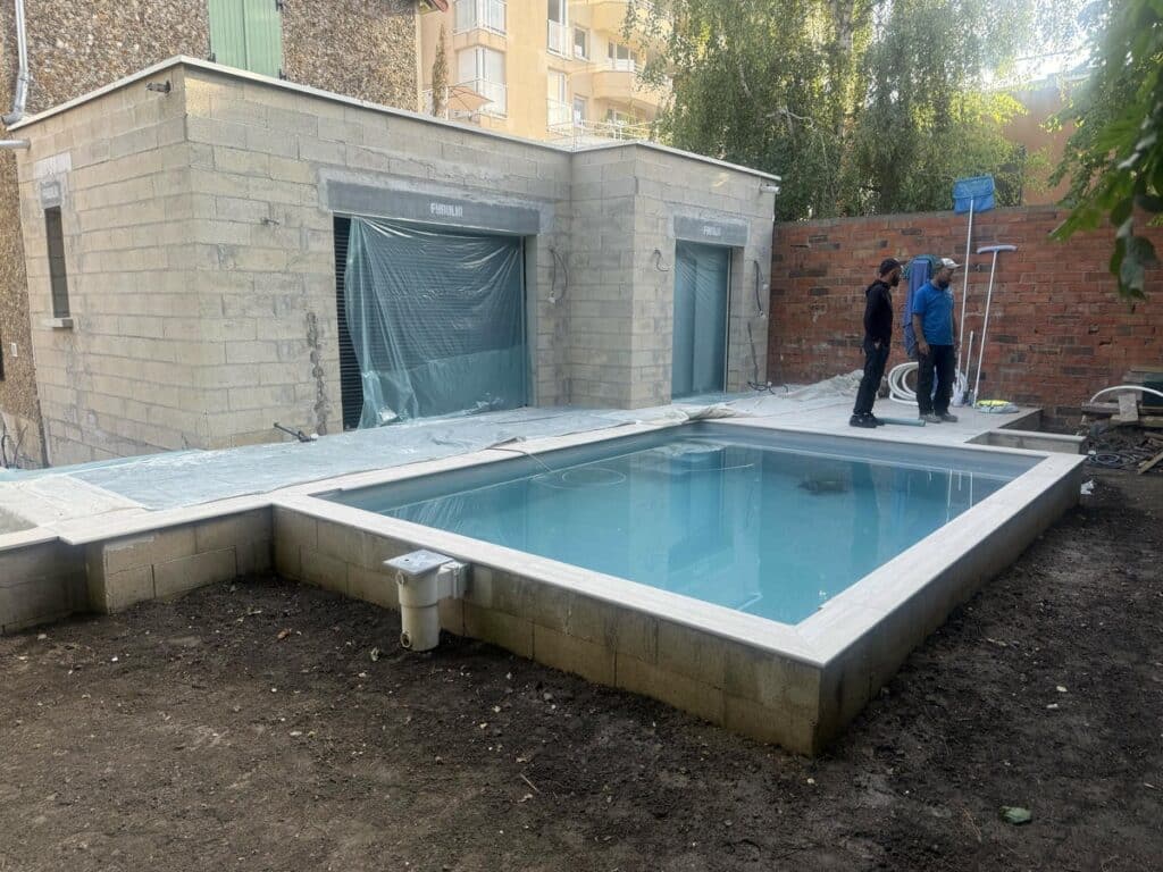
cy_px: 436
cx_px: 582
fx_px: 806
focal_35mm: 24
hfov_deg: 71.6
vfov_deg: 56.8
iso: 80
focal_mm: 6.76
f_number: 1.78
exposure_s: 1/419
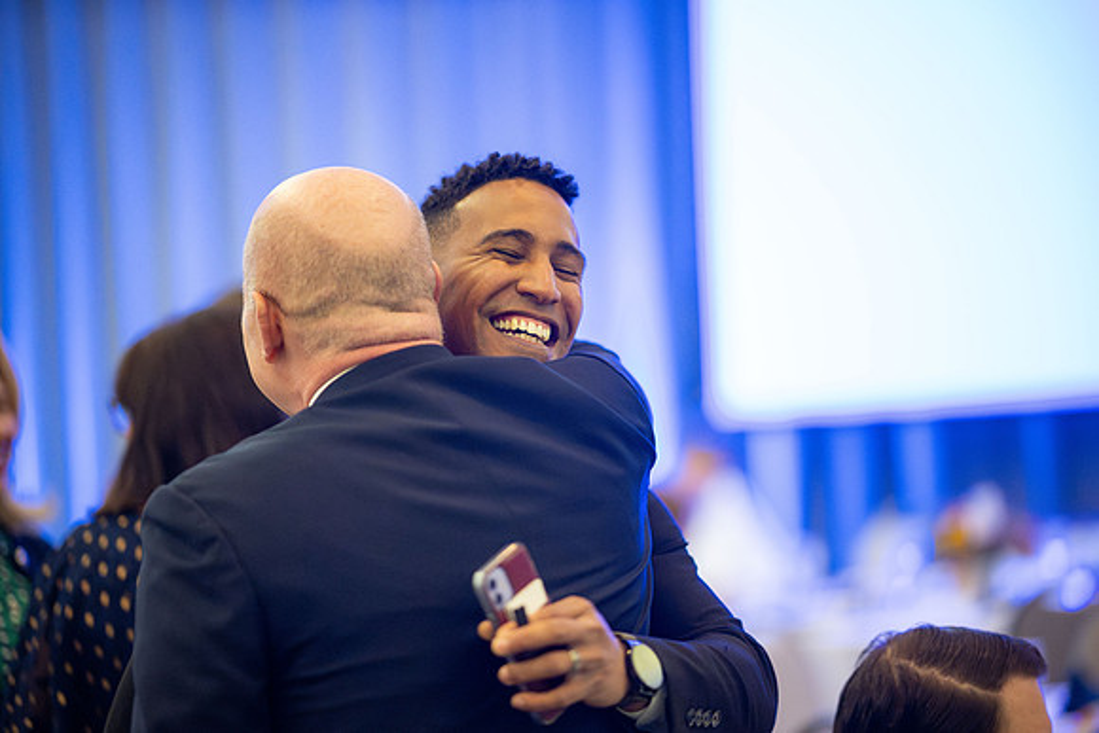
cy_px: 366
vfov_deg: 13.0
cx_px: 550
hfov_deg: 19.5
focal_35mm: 105
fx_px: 3206
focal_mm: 105
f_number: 1.4
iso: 6400
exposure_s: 1/500
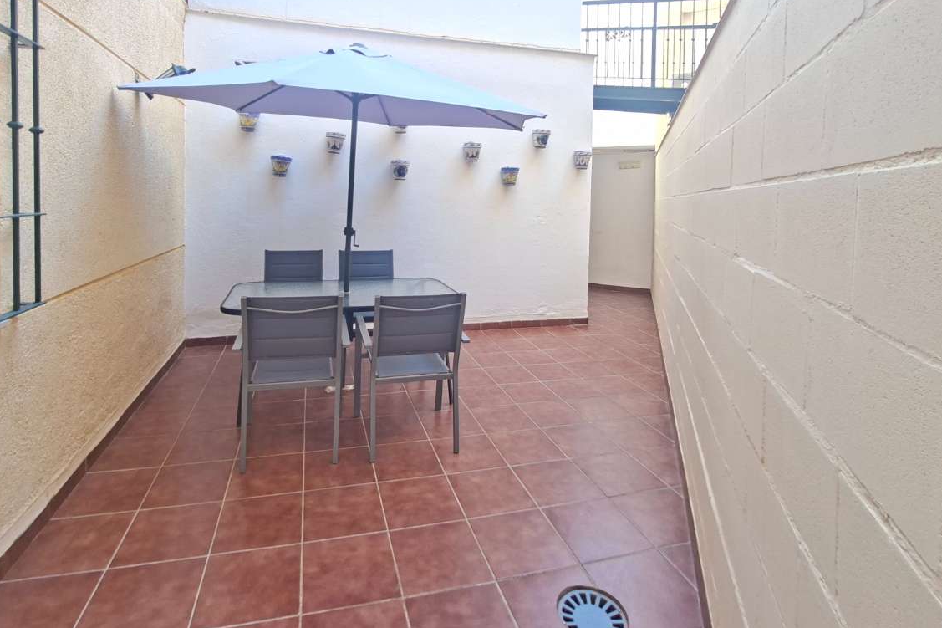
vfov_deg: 65.9
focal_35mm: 18
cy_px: 218
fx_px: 471
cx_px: 431
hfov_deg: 89.8
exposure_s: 1/50
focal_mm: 1.74
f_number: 2.2
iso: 40
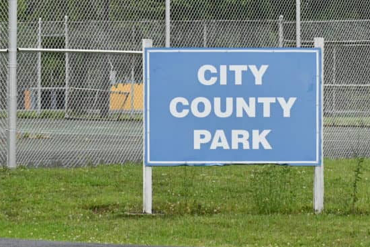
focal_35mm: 223
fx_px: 2293
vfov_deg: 6.2
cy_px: 132
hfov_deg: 9.2
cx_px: 194
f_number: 9
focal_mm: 80
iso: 3200
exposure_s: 1/1250
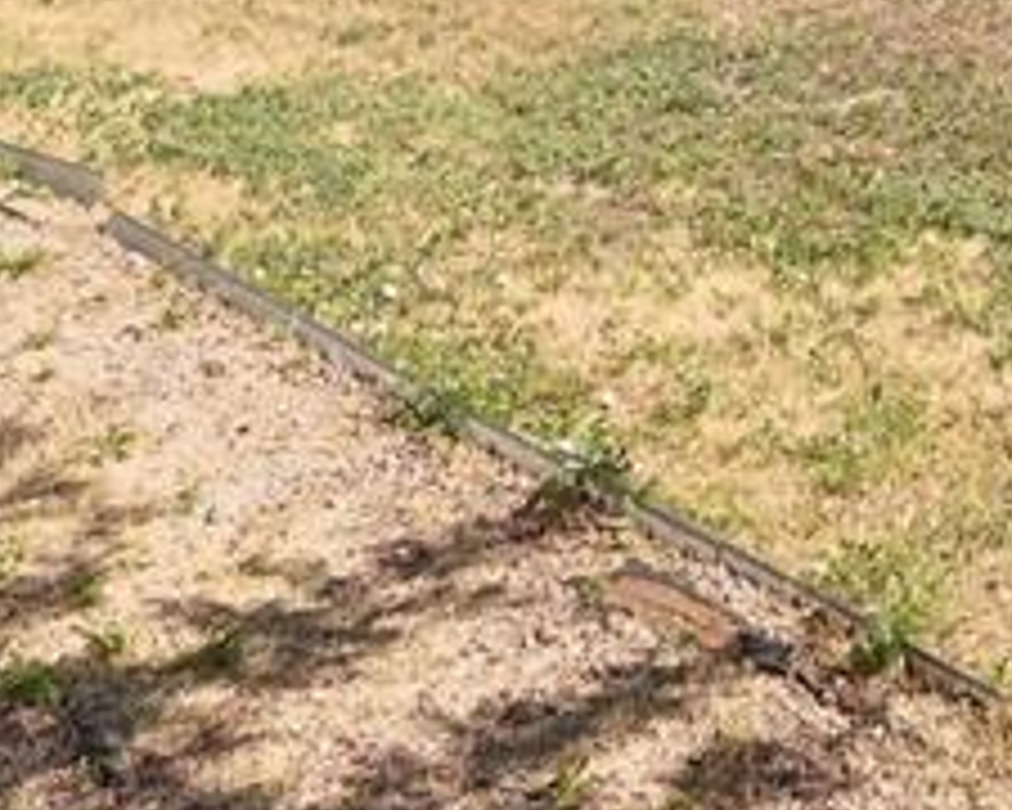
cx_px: 1277
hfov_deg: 25.8
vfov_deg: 20.4
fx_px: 1917
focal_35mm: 64
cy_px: -410
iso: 800
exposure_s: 1/320
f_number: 8
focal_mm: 10
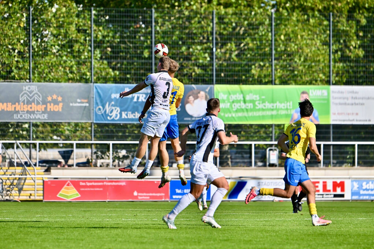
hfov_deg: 7.1
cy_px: 124
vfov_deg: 4.7
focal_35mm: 291
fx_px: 3023
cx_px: 187
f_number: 5.6
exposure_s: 1/1600
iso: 220
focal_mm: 290
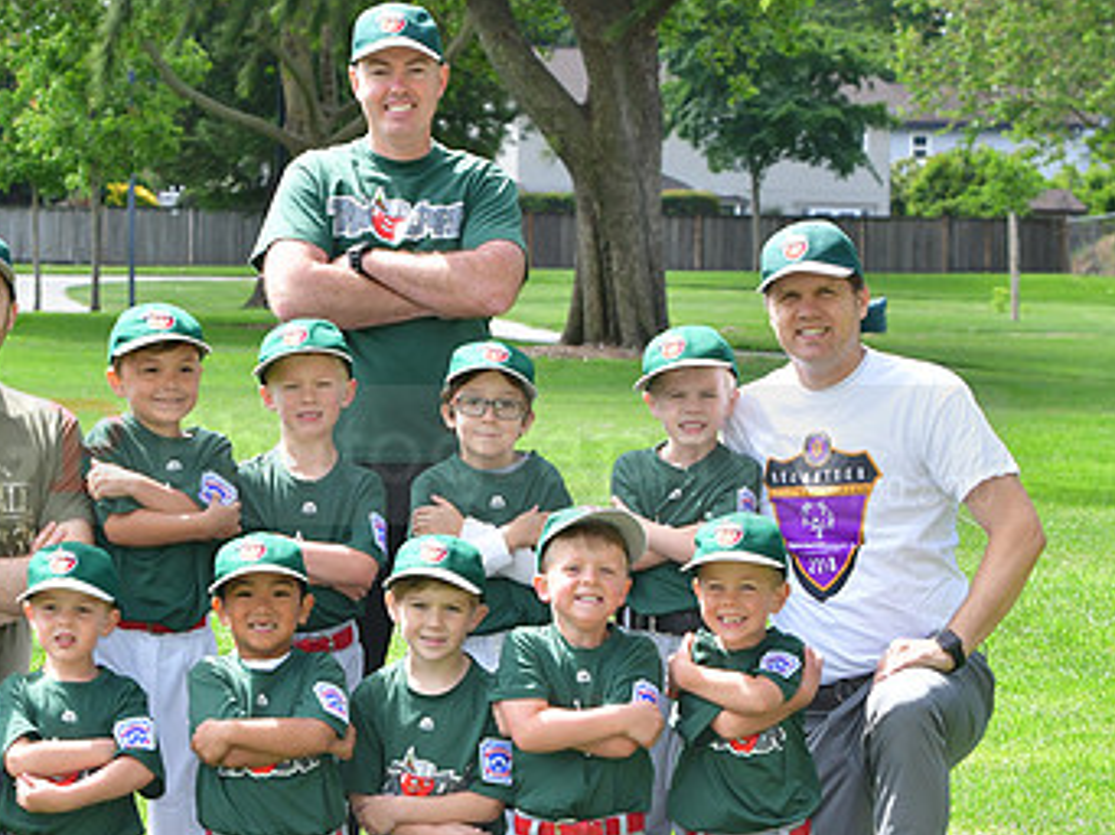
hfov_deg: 10.1
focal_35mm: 196
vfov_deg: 7.6
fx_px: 6309
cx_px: 375
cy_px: 429
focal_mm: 80
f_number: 8
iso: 500
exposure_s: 1/640
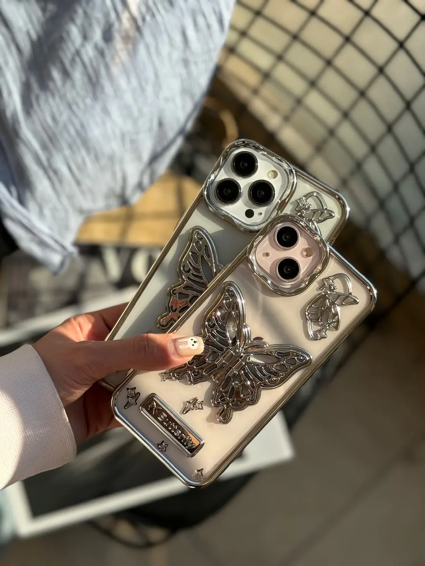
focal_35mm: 48
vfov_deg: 39.7
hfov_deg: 30.3
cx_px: 212
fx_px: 786
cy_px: 283
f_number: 1.78
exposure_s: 1/2331
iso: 64
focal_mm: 6.86
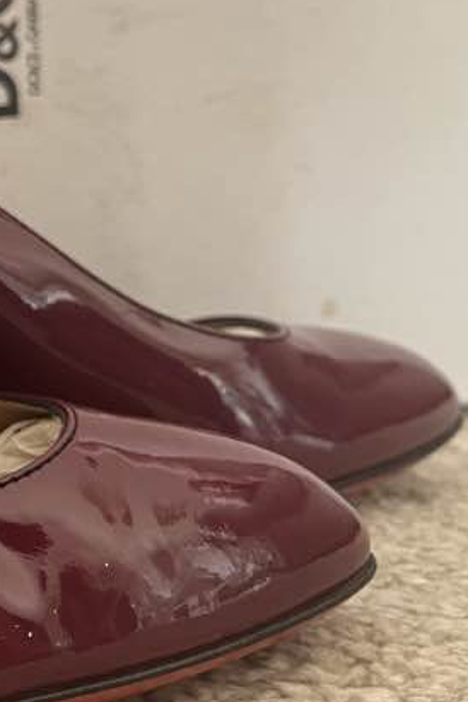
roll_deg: +3.4
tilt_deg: -4.1
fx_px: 1384
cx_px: -369
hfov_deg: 16.2
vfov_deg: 28.4
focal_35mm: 71
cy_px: 272
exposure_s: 1/60
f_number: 1.6
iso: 200
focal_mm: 5.1
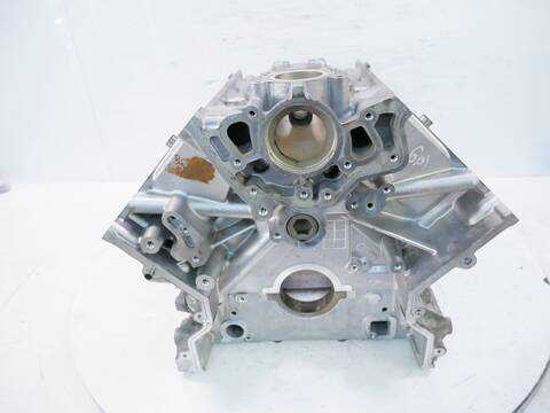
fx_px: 381
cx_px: 275
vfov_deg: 56.8
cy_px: 206
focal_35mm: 24
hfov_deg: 71.6
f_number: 3.5
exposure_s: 1/60
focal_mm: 12
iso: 320
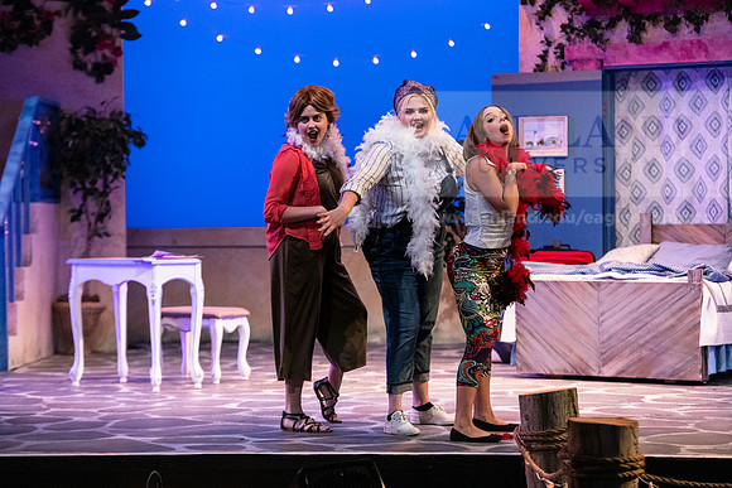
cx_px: 366
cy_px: 244
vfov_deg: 13.0
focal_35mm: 105
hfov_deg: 19.5
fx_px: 2135
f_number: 3.2
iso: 4000
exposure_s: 1/400
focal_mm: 105
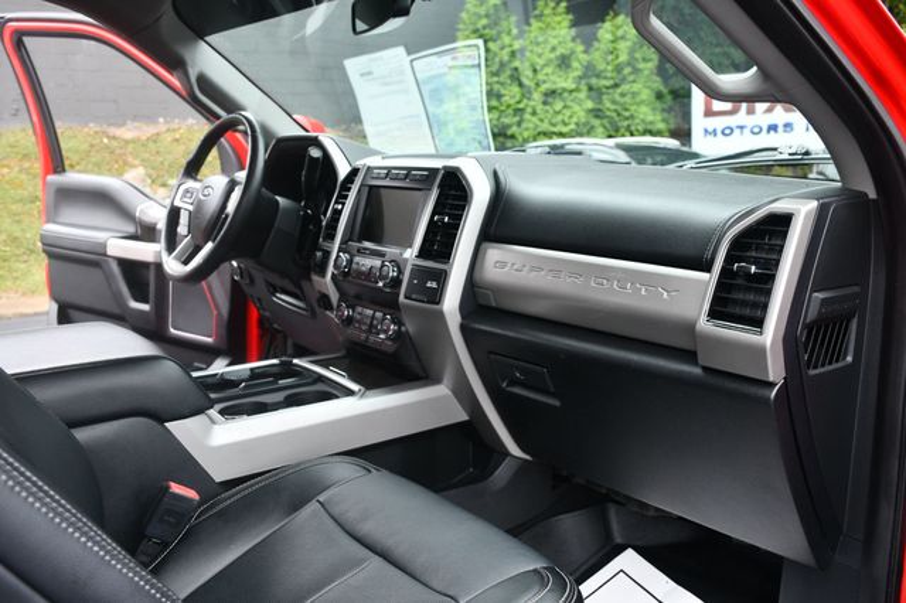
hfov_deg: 57.2
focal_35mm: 33
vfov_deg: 39.9
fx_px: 830
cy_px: 302
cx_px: 453
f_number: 5
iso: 400
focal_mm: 22
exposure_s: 1/250
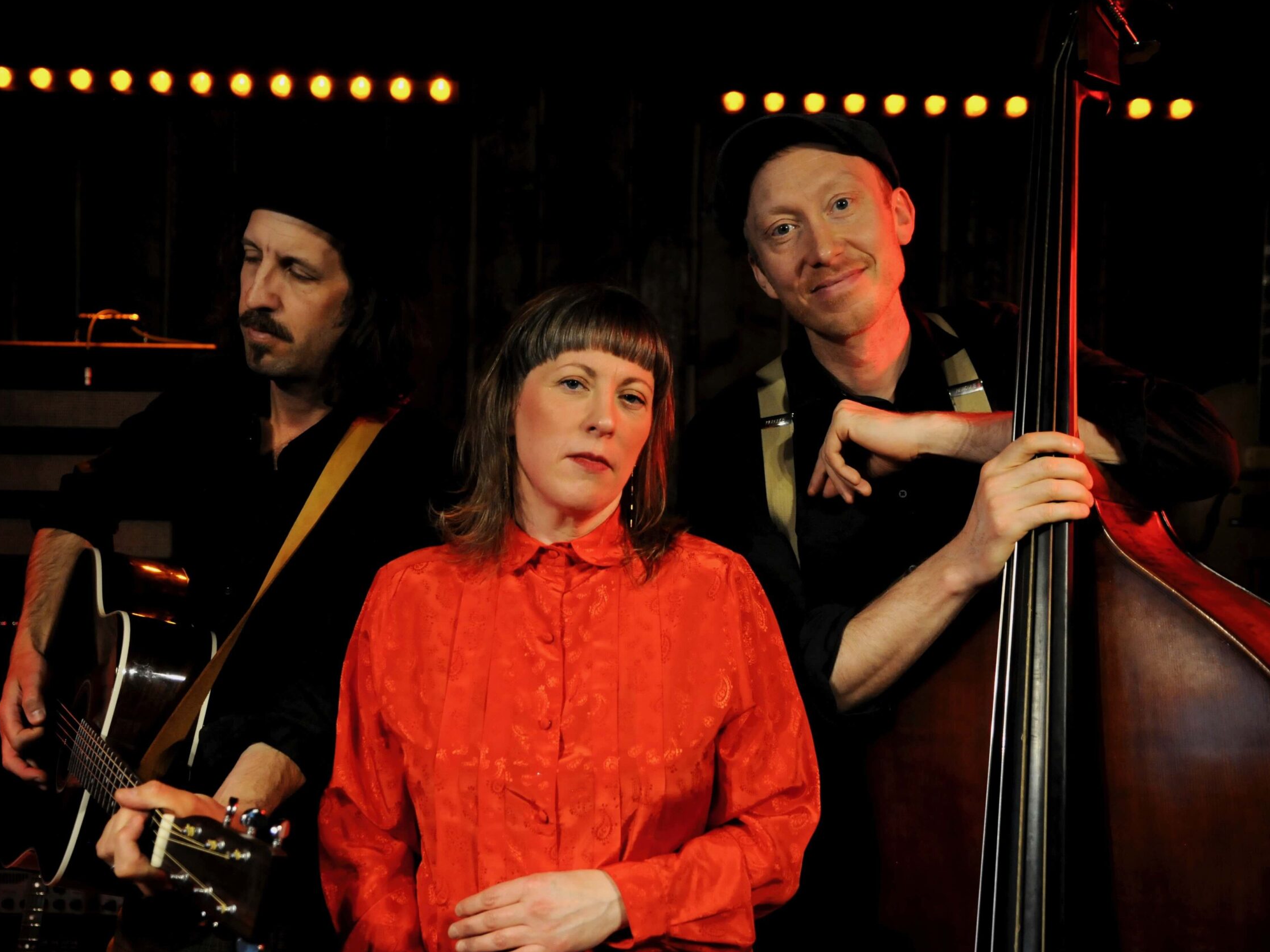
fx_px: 1577
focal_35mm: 43
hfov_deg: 43.8
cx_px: 578
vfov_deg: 33.6
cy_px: 475
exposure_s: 1/200
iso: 800
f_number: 2.8
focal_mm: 26
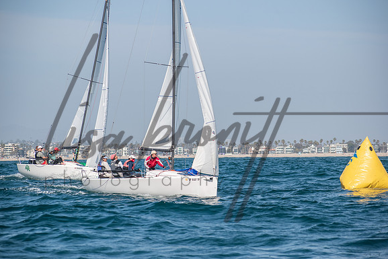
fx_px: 1886
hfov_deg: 11.7
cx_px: 194
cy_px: 130
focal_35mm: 175
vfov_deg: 7.9
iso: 200
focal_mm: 116
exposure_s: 1/1250
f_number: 6.3
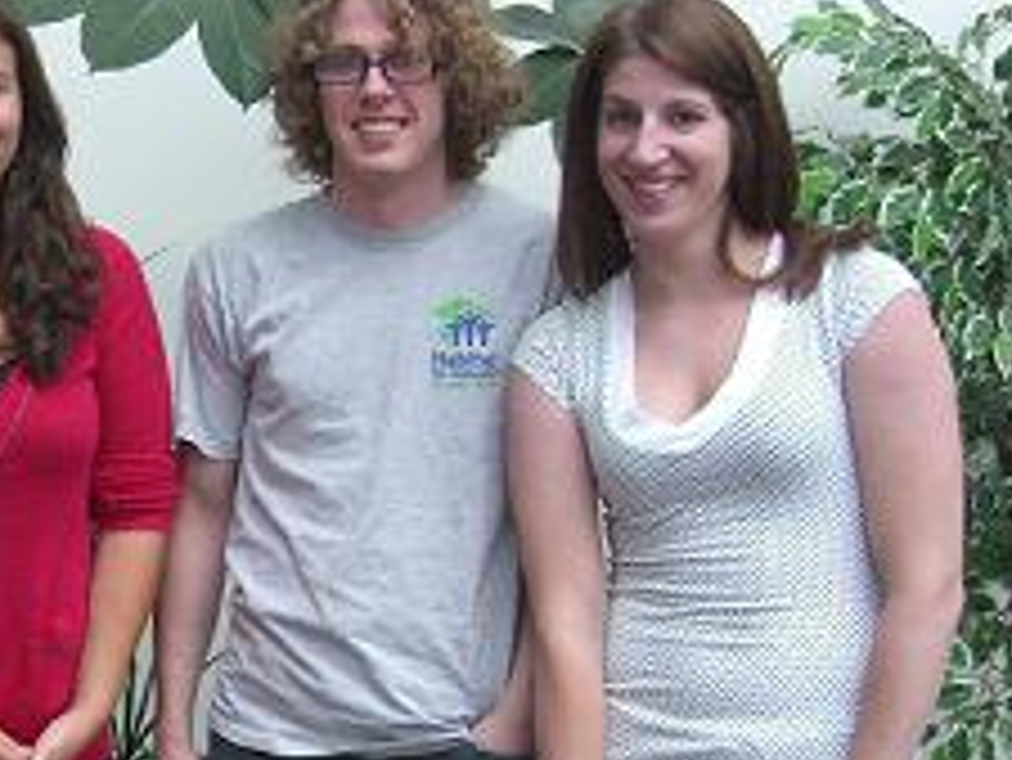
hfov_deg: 23.0
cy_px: 589
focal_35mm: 81
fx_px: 2369
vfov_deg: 18.1
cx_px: -45
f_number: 2.8
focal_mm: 7.9
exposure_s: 1/80
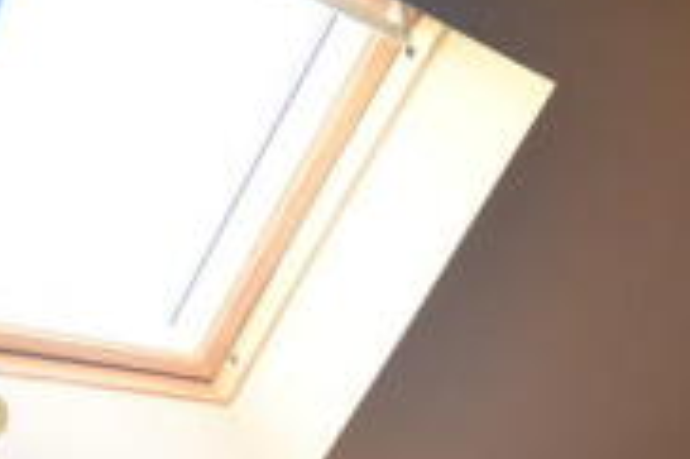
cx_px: 1041
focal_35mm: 54
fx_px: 1034
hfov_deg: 26.4
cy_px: 806
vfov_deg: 19.4
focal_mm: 10
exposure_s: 1/60
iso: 2500
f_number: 4.5
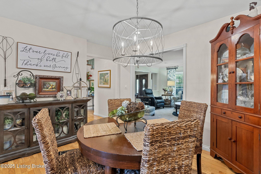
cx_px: 130
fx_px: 123
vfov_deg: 70.5
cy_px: 87
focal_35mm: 17
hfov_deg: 93.3
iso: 2000
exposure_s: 1/3
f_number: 7.1
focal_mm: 17
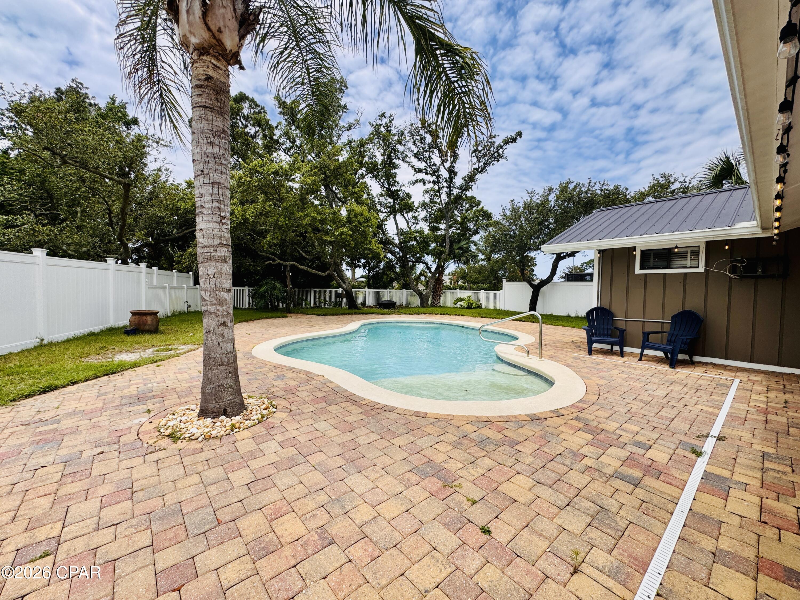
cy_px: 300
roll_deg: -1.3
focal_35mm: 14
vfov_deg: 85.7
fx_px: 324
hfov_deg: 102.1
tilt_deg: -2.5
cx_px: 400
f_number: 2.2
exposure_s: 1/2208
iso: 40
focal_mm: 2.22
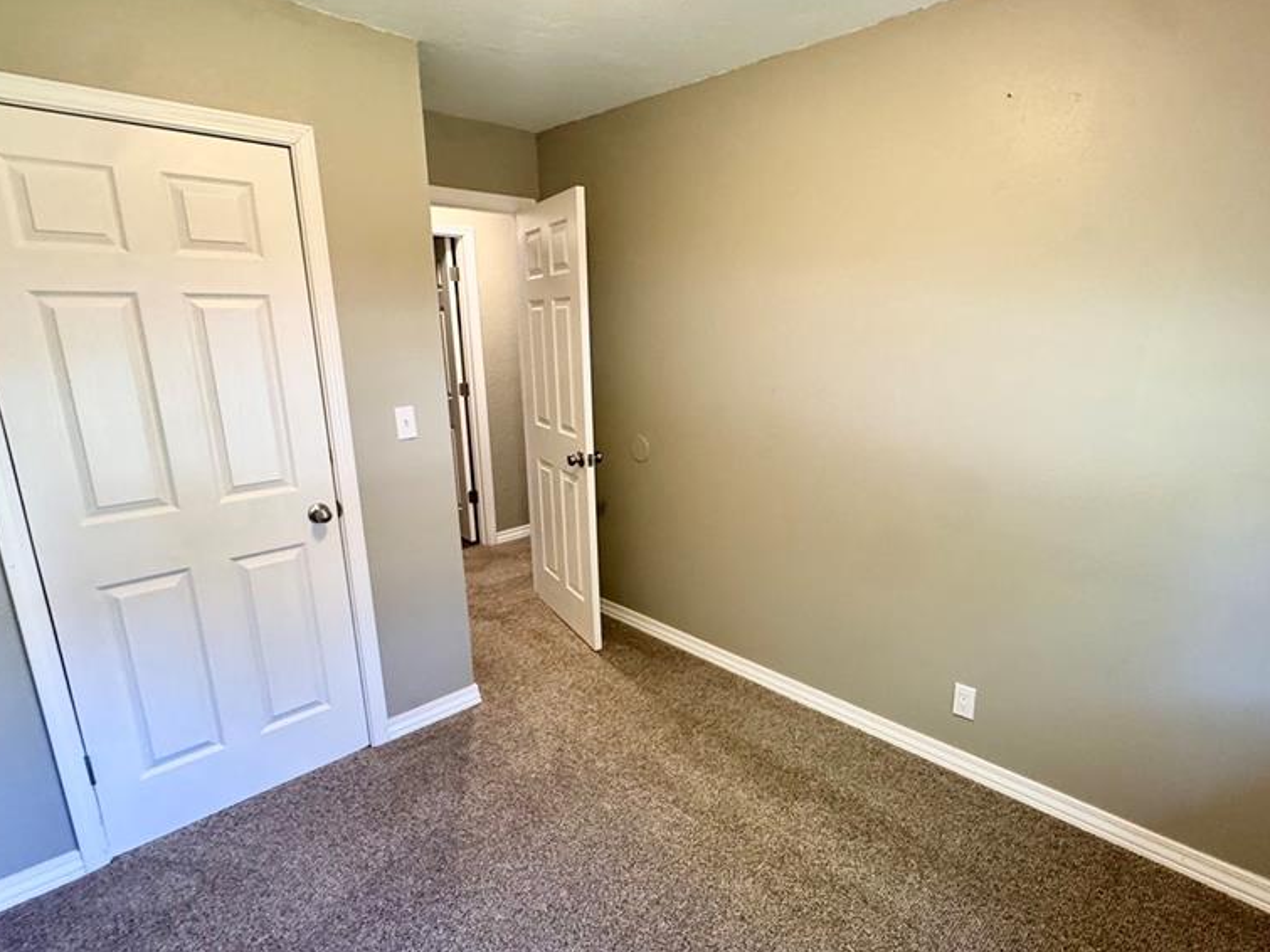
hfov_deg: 84.6
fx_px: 697
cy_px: 496
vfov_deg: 68.6
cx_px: 678
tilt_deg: -13.7
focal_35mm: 19
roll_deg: +0.6
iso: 320
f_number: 2.2
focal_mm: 2.22
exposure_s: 1/60
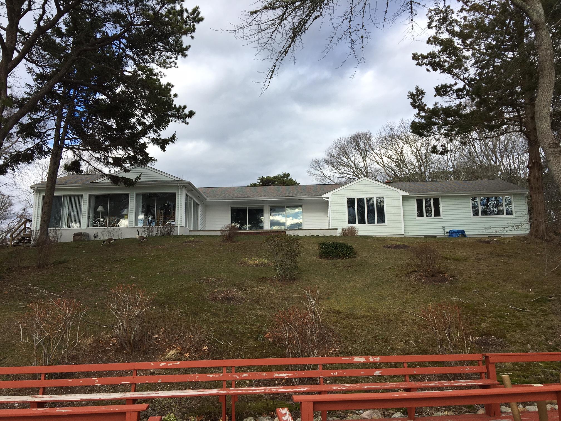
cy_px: 210
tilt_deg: +11.5
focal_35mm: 29
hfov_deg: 61.7
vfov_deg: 48.2
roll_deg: +1.0
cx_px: 280
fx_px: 470
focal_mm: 4.15
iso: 25
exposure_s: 1/855
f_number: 2.2
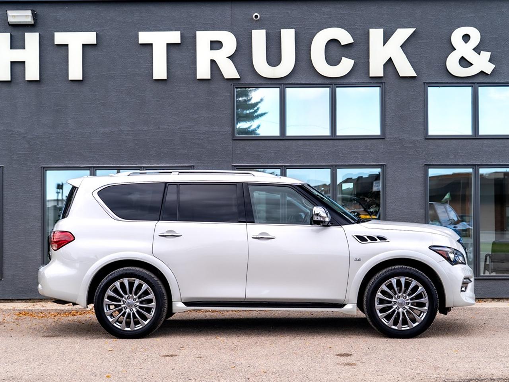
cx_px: 247
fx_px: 853
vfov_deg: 25.2
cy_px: 197
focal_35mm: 58
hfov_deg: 33.2
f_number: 4.5
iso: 100
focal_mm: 51
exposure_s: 1/160
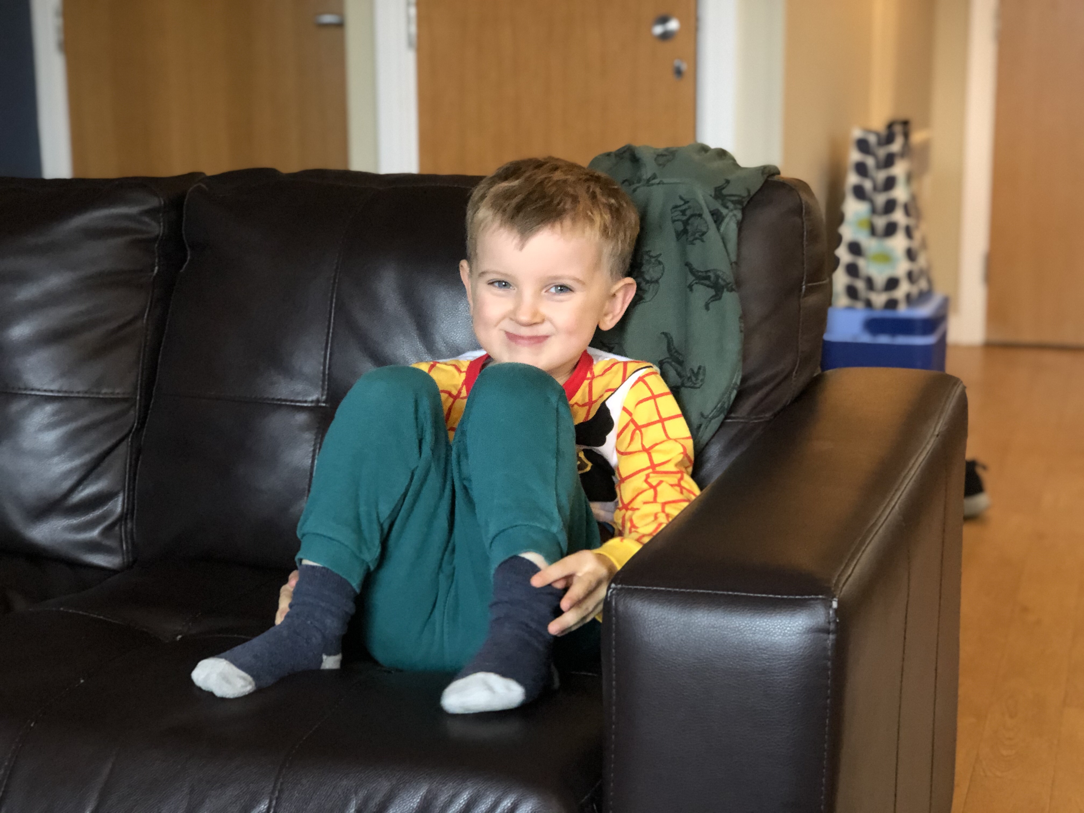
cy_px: 406
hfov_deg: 33.8
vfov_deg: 25.7
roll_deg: +0.2
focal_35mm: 57
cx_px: 542
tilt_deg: -12.4
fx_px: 1785
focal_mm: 6.6
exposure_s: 1/33
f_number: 2.8
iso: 400
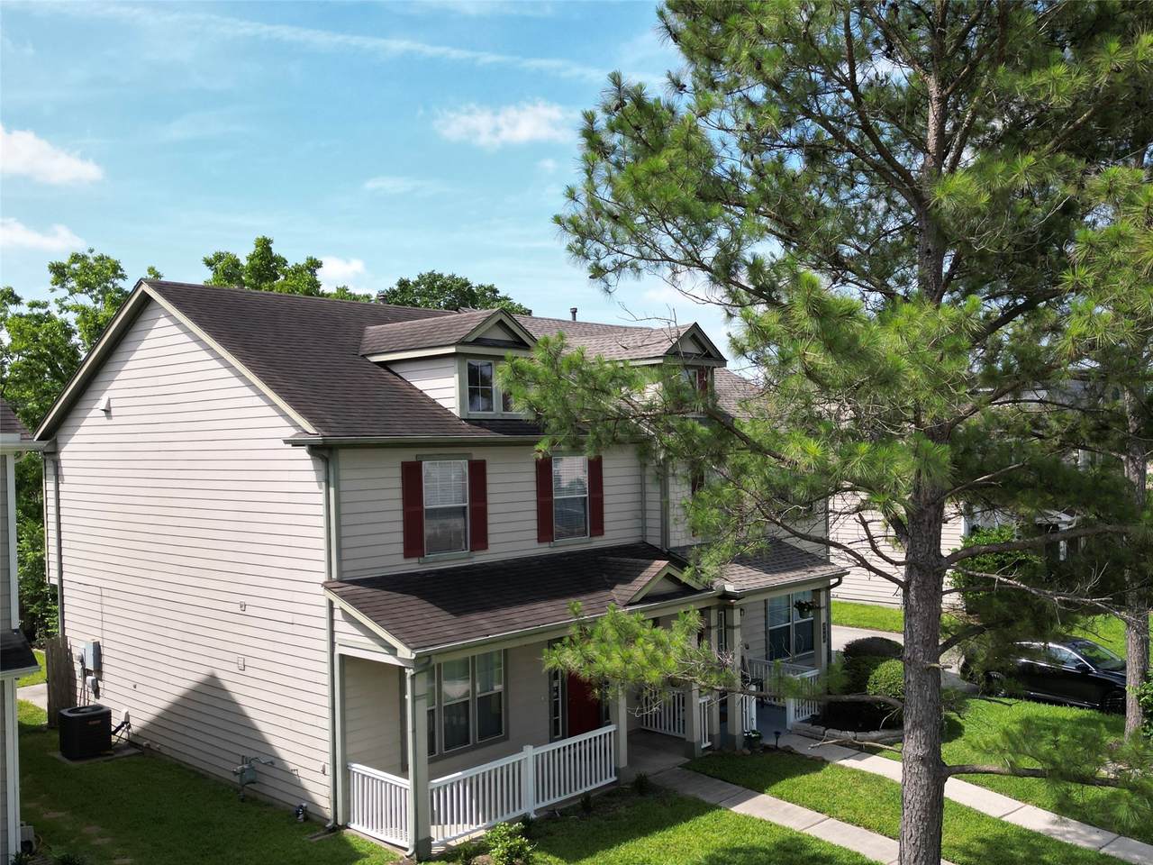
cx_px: 576
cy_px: 432
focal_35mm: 24
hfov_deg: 71.6
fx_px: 799
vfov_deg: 56.8
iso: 120
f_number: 1.7
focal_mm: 6.72
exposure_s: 1/2000
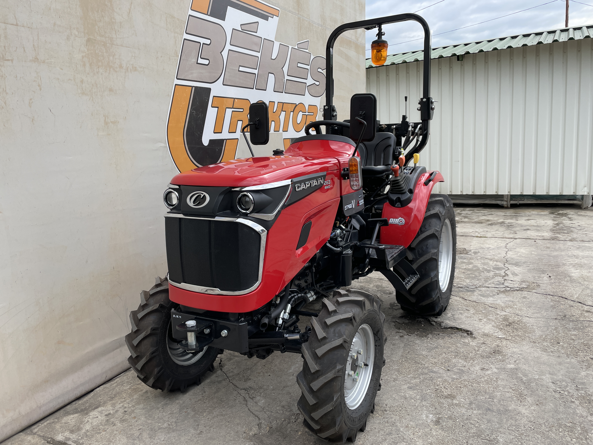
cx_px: 296
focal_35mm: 26
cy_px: 222
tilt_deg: -11.1
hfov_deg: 67.3
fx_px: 445
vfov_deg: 53.1
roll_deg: +2.6
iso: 32
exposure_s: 1/686
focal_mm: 4.2
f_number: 1.6
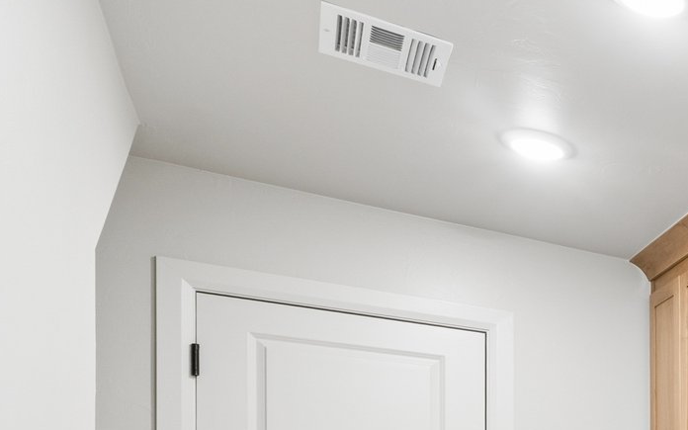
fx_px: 844
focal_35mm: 45
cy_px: 540
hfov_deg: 29.4
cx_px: 1003
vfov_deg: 25.2
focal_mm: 10
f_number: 9
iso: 200
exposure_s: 1/20
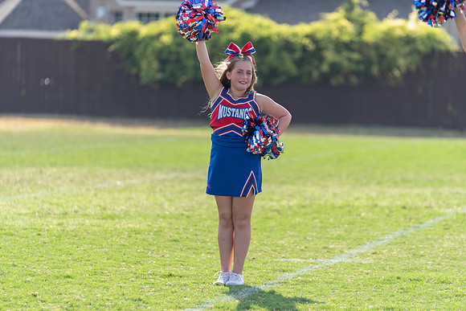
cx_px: 233
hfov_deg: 10.3
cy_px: 156
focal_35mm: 200
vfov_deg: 6.9
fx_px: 2589
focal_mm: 200
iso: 100
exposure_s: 1/1000
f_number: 3.5
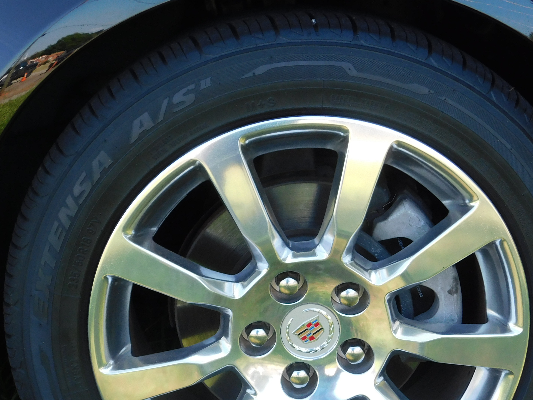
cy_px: 320
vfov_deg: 22.3
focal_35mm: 65
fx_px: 1001
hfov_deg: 29.8
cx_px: 299
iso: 125
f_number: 3.6
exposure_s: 1/125
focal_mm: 7.1
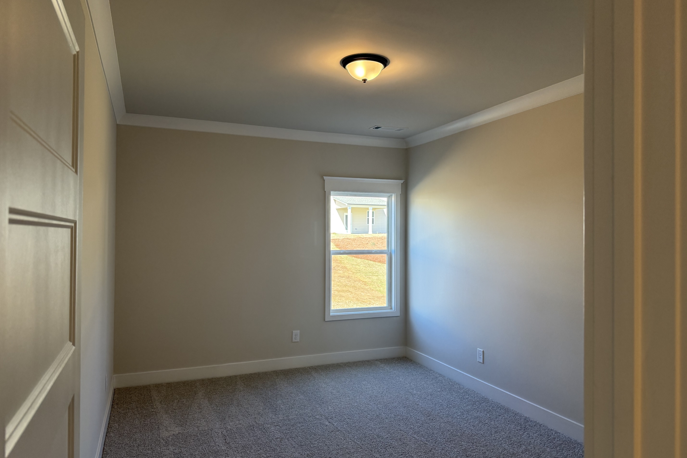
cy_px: 233
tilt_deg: +0.5
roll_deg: -1.1
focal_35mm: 25
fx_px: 477
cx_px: 344
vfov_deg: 51.3
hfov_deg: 71.5
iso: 200
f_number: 1.78
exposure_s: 1/213
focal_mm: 6.76
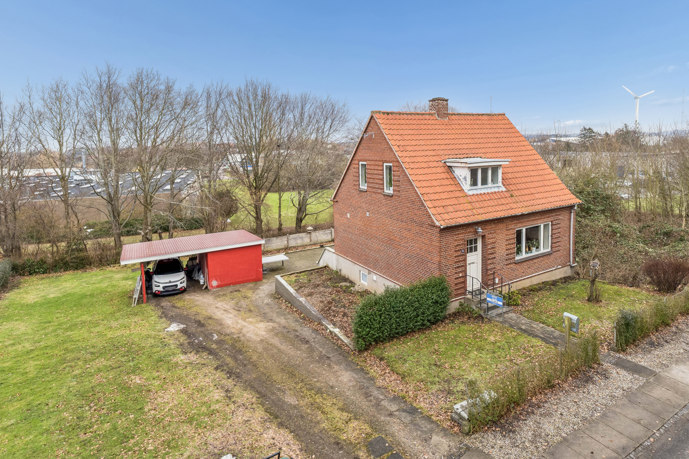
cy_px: 230
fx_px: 373
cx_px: 344
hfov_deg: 85.4
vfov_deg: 63.2
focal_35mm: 20
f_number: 8
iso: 320
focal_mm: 13
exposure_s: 1/250
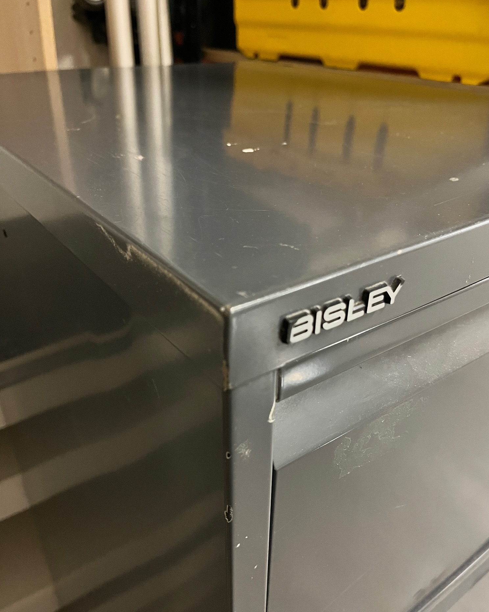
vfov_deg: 62.2
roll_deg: -2.2
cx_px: 253
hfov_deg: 51.5
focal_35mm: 28
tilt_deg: -29.1
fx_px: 507
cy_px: 317
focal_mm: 5.1
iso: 500
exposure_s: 1/50
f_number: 1.6
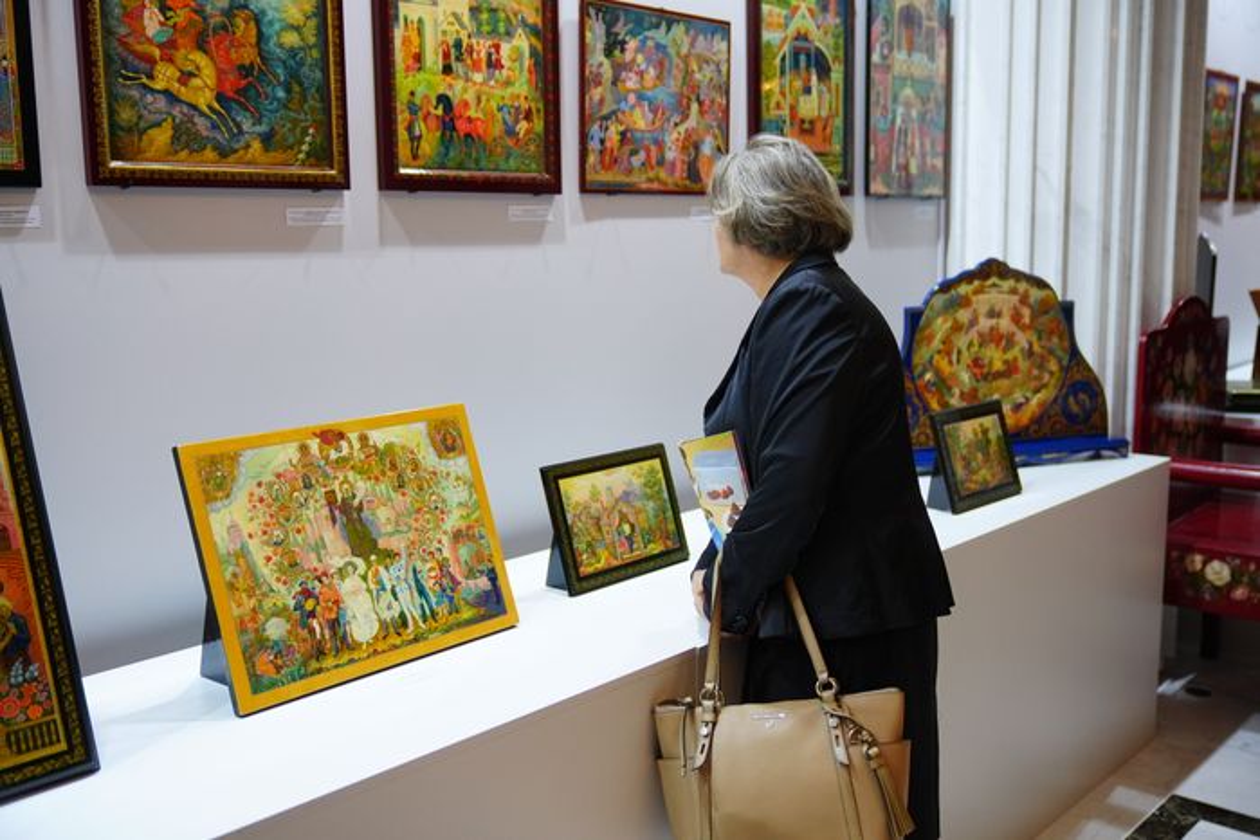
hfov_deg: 55.8
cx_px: 630
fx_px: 1190
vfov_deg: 38.9
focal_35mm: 34
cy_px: 420
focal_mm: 34
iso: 1600
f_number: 2.8
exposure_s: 1/640
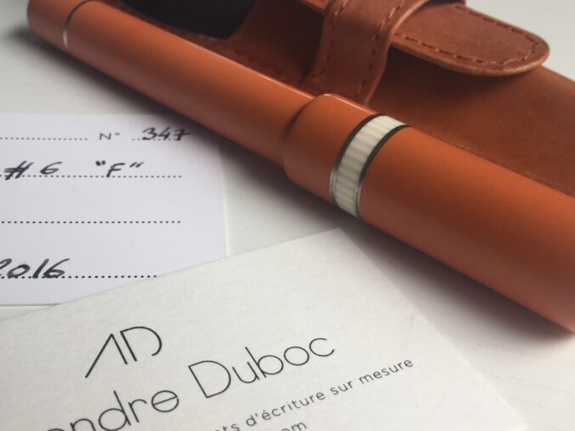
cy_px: 244
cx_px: 251
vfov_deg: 32.8
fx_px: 731
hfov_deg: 42.9
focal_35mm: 44
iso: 32
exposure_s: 1/100
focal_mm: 4.15
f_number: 2.2
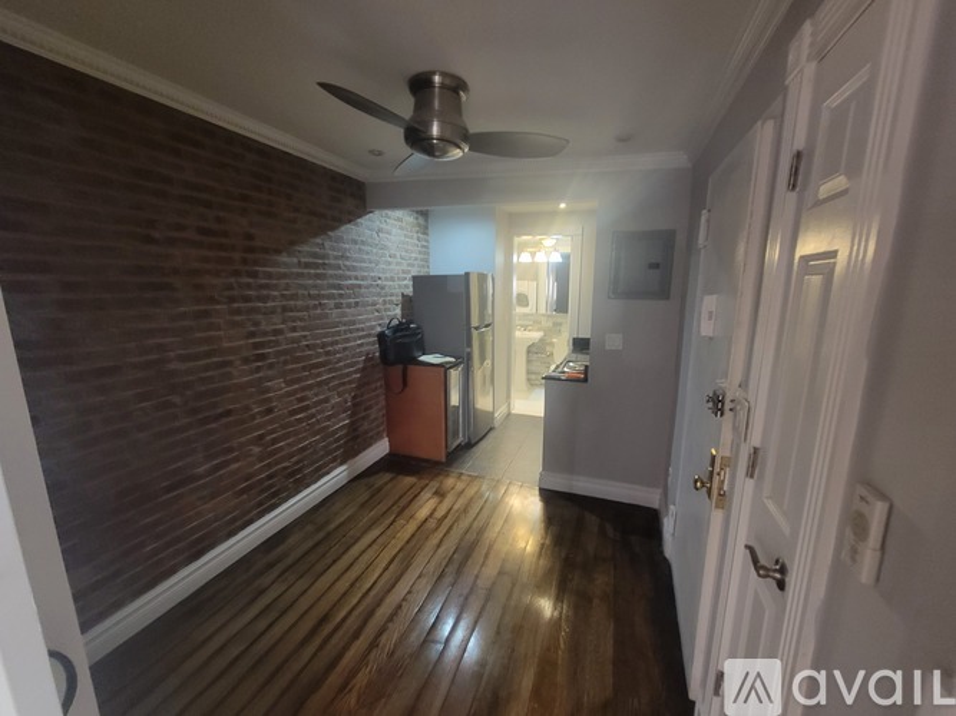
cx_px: 478
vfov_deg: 89.9
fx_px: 359
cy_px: 358
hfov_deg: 106.2
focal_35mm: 13
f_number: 2.2
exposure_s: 1/30
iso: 500
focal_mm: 2.2
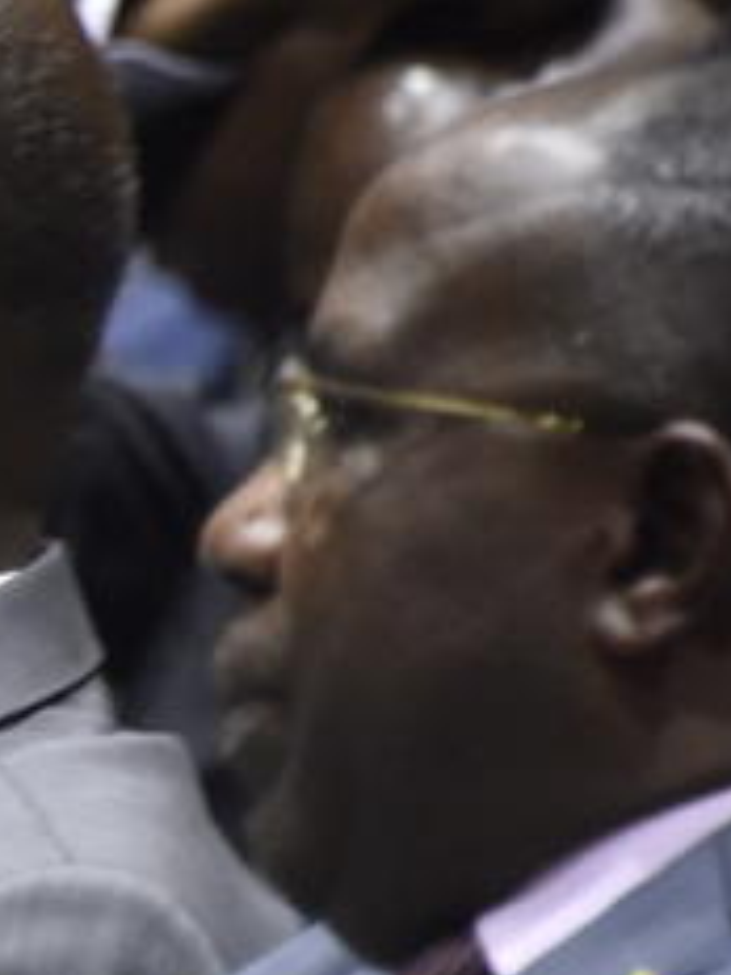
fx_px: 35083
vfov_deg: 1.6
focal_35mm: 1246
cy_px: 727
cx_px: -1181
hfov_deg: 1.2
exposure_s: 1/100
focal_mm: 300
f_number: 5.6
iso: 2500
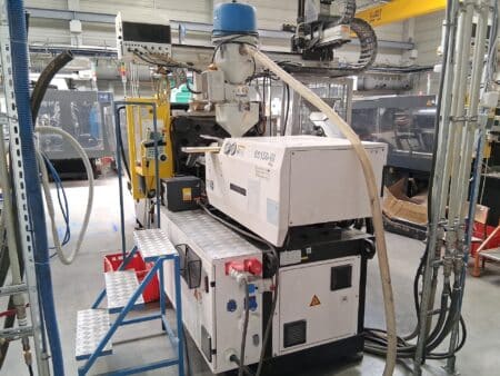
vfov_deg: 53.1
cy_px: 188
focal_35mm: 26
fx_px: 376
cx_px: 250
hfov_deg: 67.3
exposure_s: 1/100
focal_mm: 3.98
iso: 25
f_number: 1.8
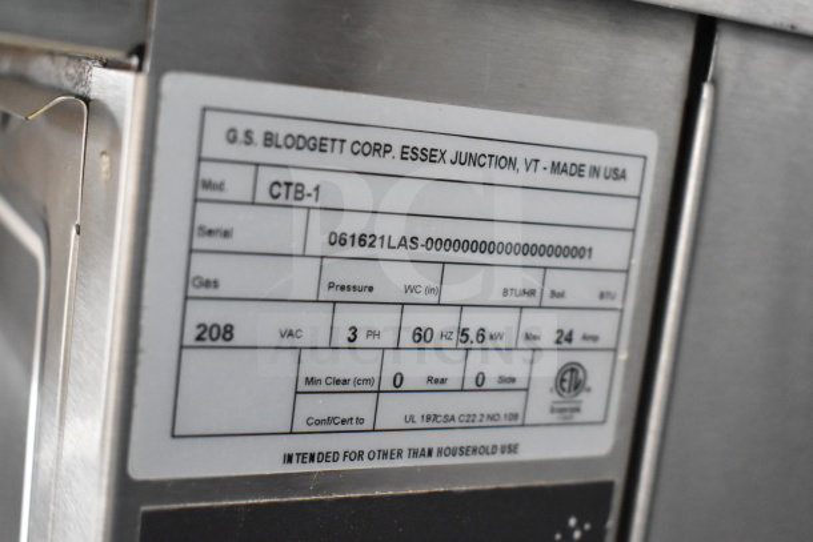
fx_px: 1152
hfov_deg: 38.9
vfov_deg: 26.5
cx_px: 406
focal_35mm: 51
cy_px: 271
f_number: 4.5
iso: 5000
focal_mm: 34
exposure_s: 1/50
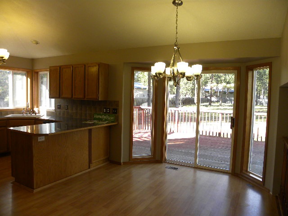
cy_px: 108
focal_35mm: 26
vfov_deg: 53.1
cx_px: 144
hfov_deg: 67.3
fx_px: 216
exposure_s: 1/77.5
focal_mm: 4.6
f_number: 2.8
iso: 64
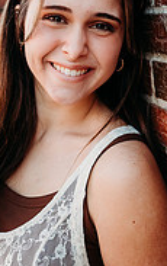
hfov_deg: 21.7
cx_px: 86
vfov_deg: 33.5
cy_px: 76
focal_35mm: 60
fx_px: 435
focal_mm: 24
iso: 100
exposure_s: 1/320
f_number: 2.2
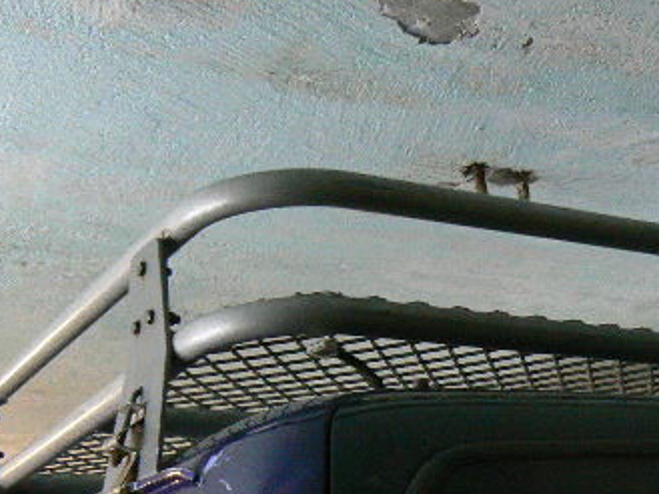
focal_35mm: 70
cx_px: 435
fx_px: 1333
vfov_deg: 20.8
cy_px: 402
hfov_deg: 27.6
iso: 200
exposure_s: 1/13
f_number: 2.8
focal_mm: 6
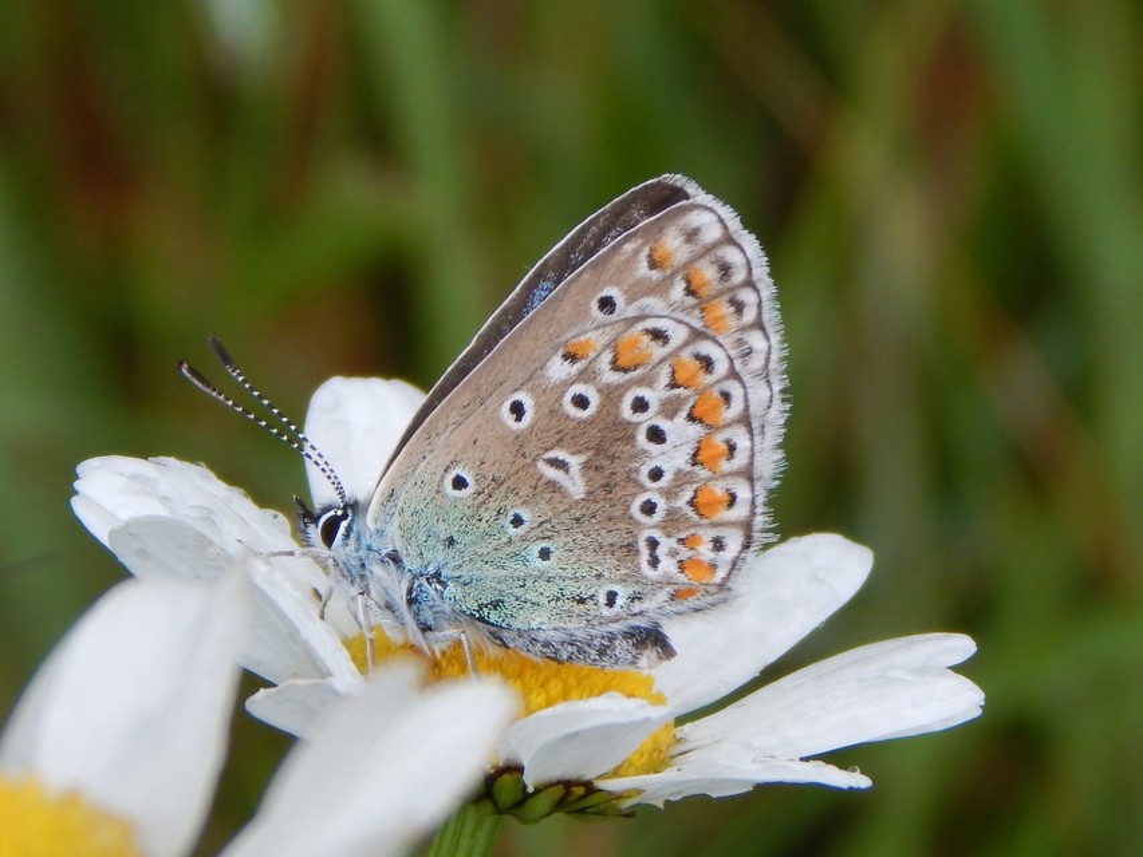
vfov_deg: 5.3
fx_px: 9214
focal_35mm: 279
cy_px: 428
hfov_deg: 7.1
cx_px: 572
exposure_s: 1/125
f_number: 5.7
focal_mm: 50.1
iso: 125
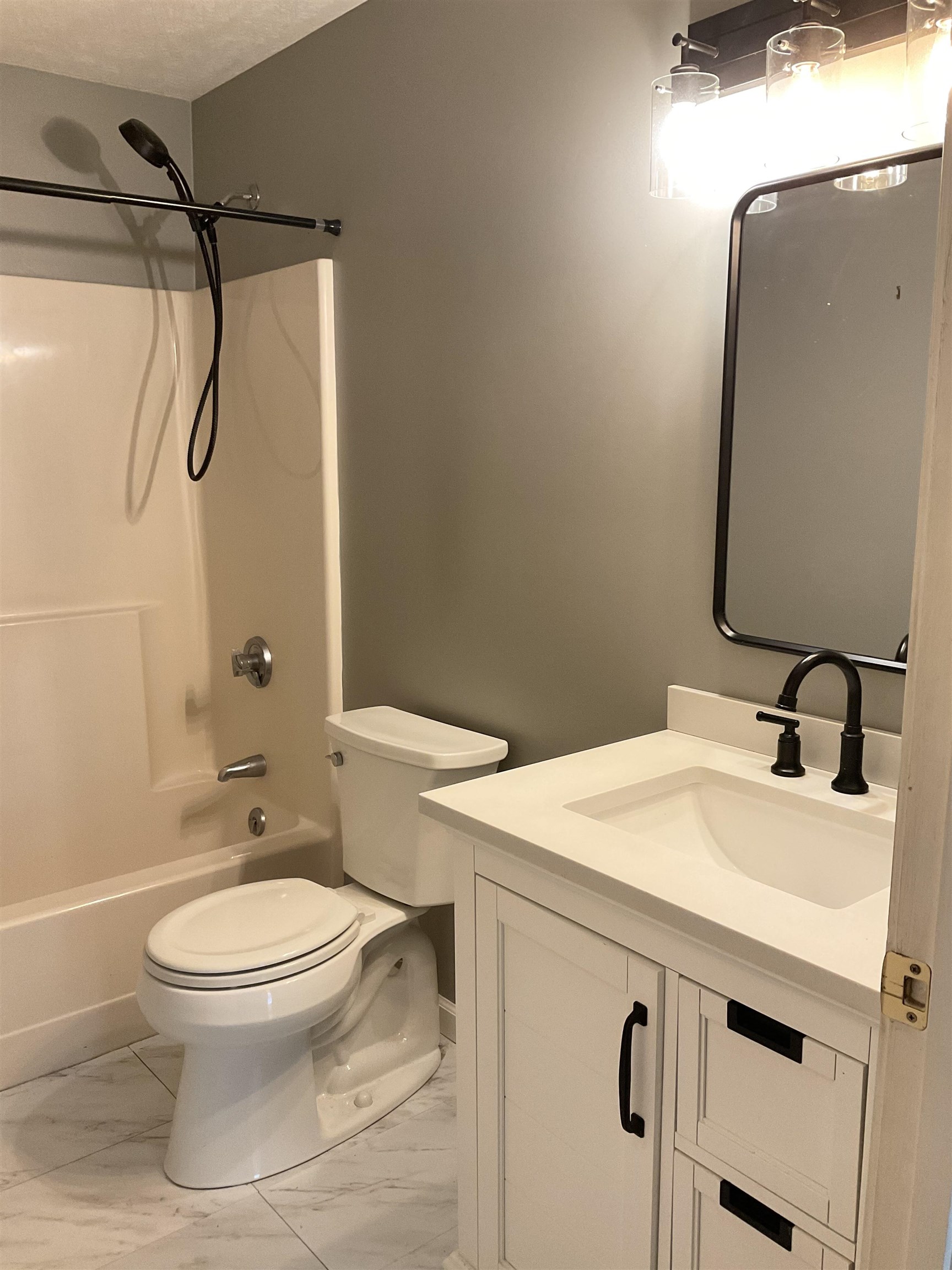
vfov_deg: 61.7
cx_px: 476
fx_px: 1063
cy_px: 635
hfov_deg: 48.2
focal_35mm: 29
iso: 100
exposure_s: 1/60
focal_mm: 3
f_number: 1.8
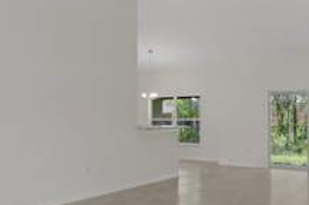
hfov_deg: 44.4
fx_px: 369
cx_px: 91
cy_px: 122
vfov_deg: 30.9
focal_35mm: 43
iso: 320
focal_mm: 13
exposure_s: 1/6
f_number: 8
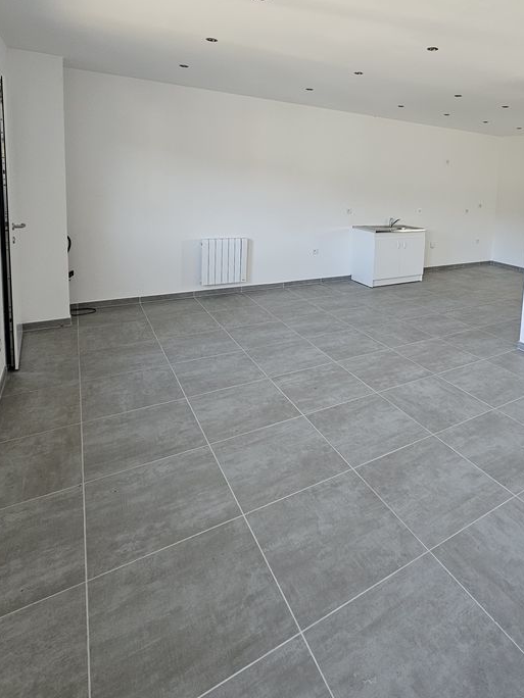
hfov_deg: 65.8
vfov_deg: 81.6
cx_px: 372
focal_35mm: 19
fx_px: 383
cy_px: 229
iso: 100
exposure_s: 1/50
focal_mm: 2.2
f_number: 2.2
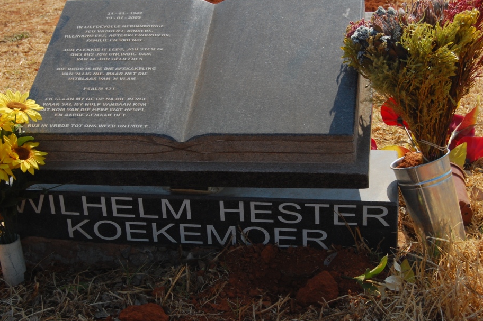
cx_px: 265
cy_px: 150
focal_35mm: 64
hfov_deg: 31.4
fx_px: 858
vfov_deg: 21.2
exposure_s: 1/1000
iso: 400
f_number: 7.1
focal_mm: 38
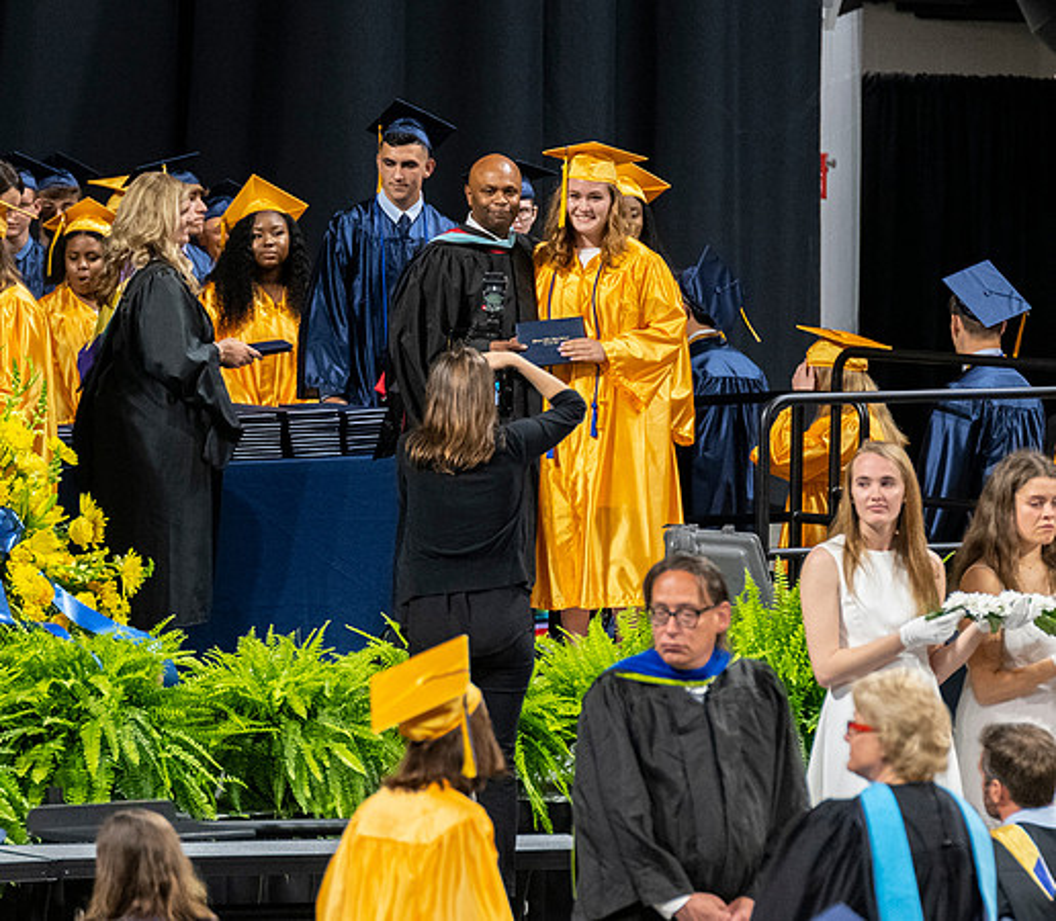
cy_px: 403
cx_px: 350
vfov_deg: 4.1
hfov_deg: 4.7
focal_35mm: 400
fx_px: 12957
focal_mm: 190
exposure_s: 1/200
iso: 2000
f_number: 4
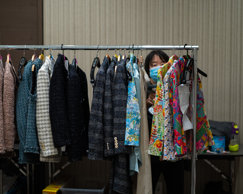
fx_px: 690
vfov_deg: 16.0
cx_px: 108
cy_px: 97
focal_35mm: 96
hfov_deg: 20.0
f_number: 1.8
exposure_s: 1/320
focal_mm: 85
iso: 1250
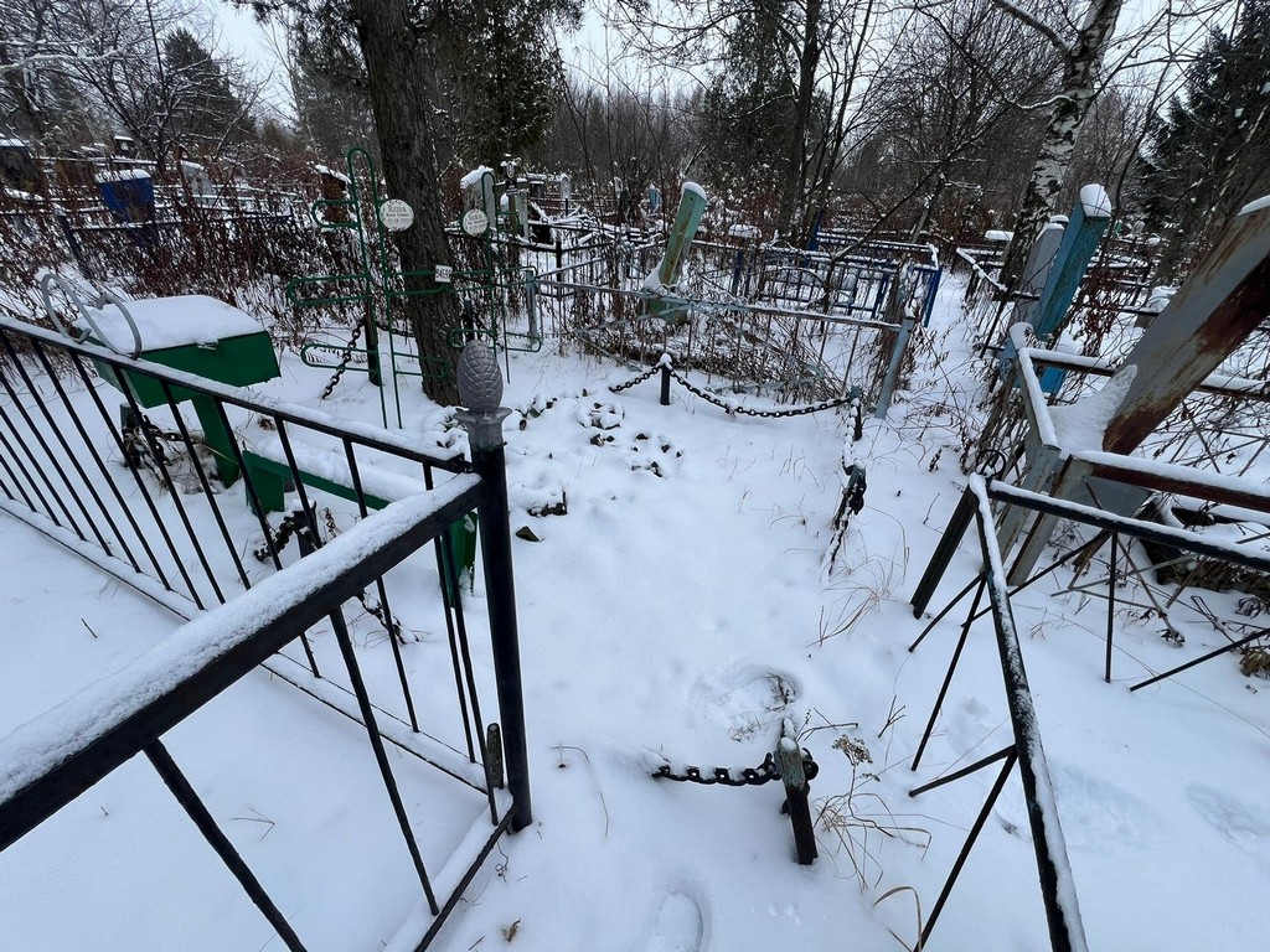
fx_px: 477
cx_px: 635
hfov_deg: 106.2
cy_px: 476
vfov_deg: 89.9
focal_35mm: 13
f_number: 1.8
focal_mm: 1.57
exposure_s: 1/445
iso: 32
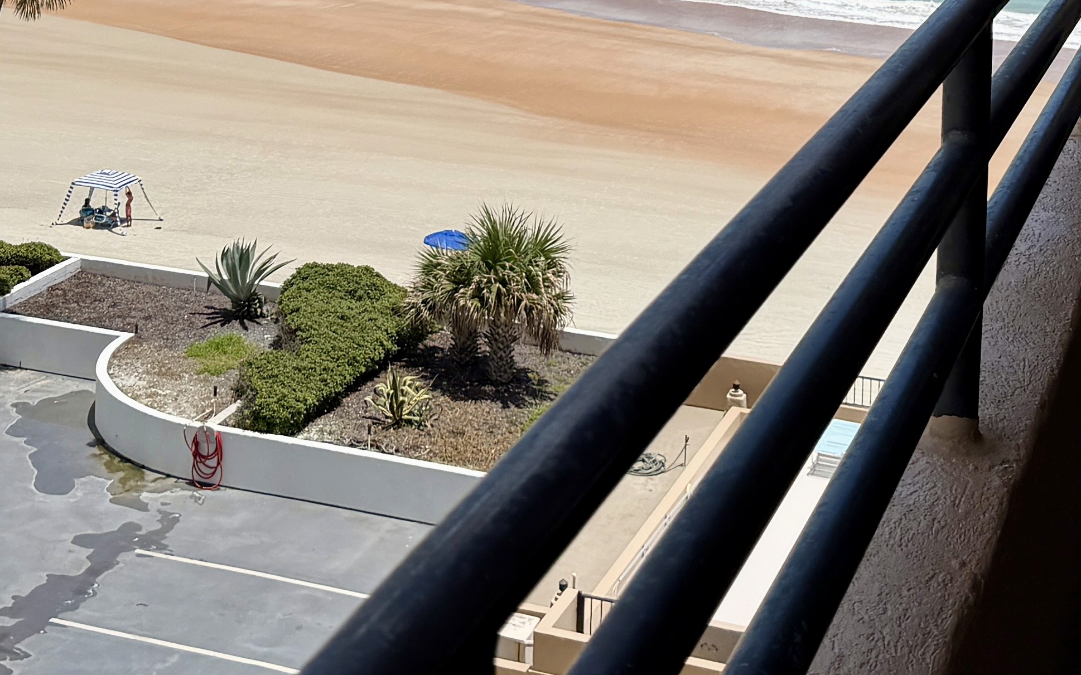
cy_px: -203
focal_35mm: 75
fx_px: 2209
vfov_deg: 16.4
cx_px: 402
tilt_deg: -5.8
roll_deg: -1.9
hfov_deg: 27.4
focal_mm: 6.76
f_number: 1.78
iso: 80
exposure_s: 1/7353
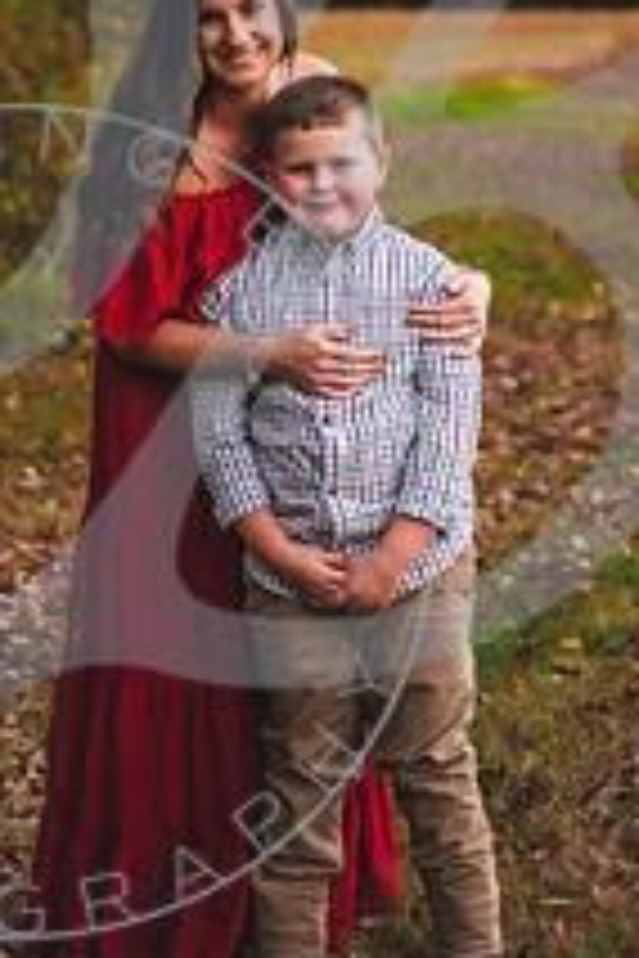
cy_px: 180
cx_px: 220
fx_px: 3940
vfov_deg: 13.8
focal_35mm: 148
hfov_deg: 9.3
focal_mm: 70
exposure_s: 1/200
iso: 1000
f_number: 2.8
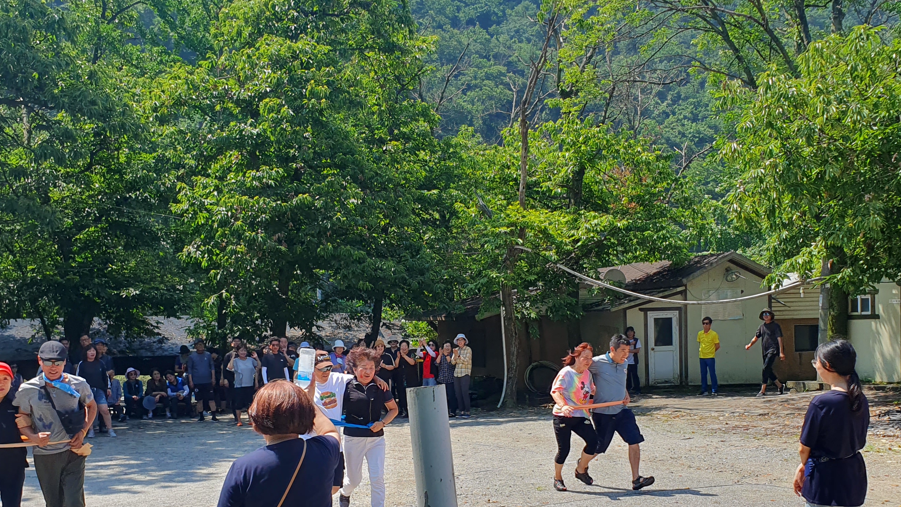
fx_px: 1027
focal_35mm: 43
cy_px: 357
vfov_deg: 27.5
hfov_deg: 47.3
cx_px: 506
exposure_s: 1/788
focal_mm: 4.32
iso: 50
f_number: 2.4
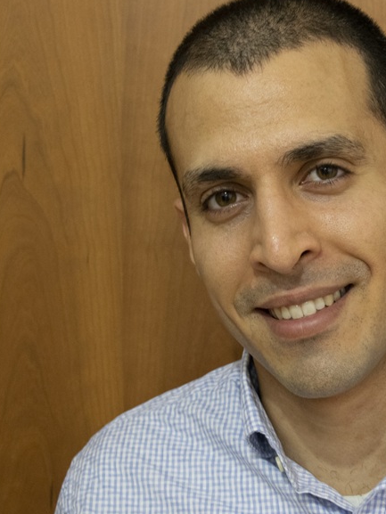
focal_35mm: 125
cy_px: 257
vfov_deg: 15.8
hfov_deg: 11.8
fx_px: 1858
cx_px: 340
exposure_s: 1/15
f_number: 5.6
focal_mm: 50
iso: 1600
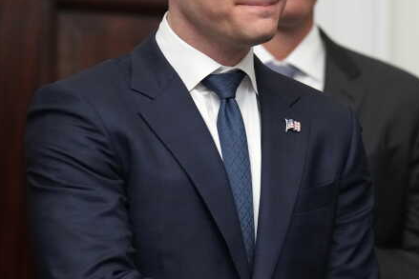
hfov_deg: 7.2
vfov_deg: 4.9
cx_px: 460
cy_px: 125
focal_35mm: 283
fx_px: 3295
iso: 3200
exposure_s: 1/400
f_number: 3.2
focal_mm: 113
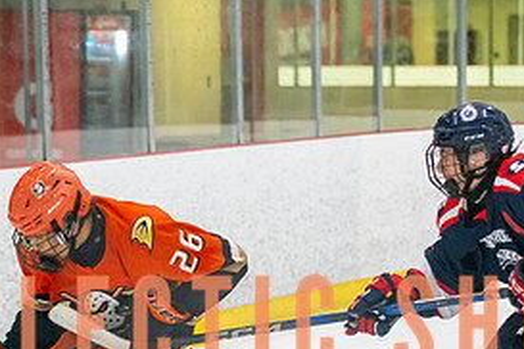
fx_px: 2998
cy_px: 323
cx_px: 142
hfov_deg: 10.0
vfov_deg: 6.7
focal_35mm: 206
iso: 2500
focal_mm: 70
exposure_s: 1/640
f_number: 3.2
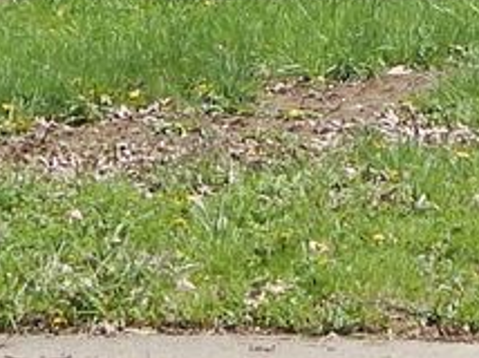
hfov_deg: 5.8
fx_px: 4755
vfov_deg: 4.3
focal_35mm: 344
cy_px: -348
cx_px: 448
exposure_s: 1/500
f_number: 3.7
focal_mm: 8.6
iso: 125
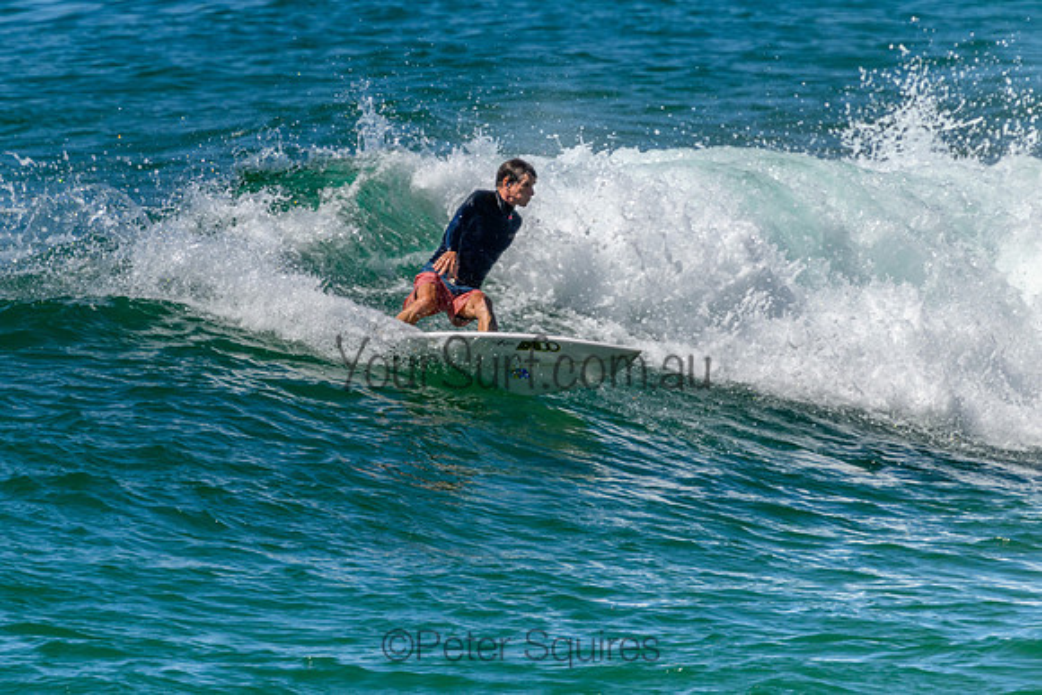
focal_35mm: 1101
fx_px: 31862
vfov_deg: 1.3
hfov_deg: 1.9
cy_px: 247
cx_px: 495
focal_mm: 800
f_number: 11
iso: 800
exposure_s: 1/2000
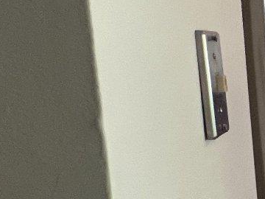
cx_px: 703
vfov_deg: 19.9
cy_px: 116
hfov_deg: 13.4
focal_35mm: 74
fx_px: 567
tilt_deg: -7.8
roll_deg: +0.1
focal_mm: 1.57
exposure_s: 1/60
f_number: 1.8
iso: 160
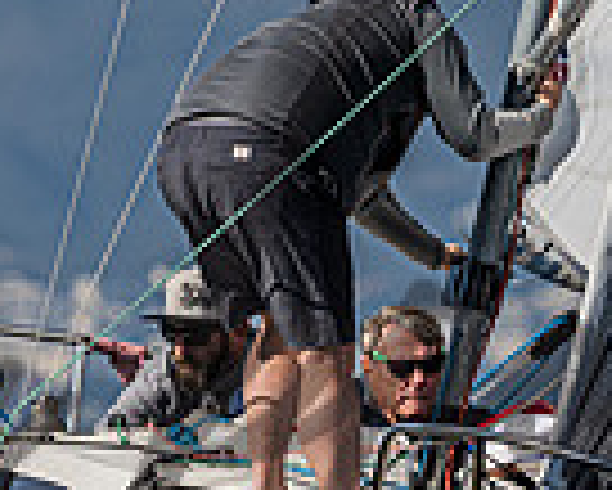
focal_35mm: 1482
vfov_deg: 1.0
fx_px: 26862
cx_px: 450
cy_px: 69
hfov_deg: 1.3
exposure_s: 1/5000
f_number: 5
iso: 400
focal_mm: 270
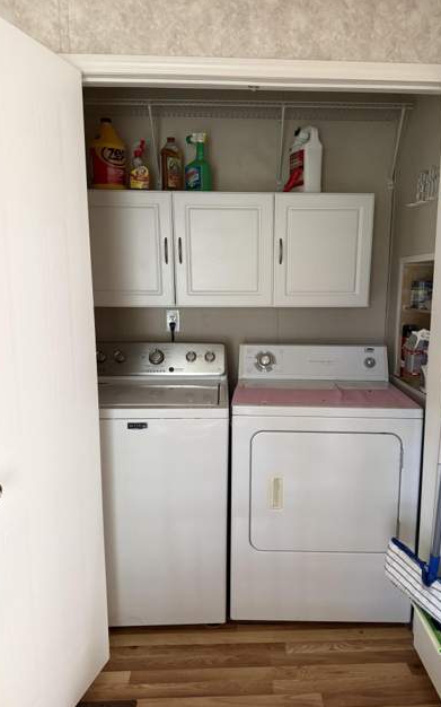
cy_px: 355
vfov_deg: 70.4
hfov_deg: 47.4
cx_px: 257
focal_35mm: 26
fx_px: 500
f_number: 1.78
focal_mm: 6.76
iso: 500
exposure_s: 1/60
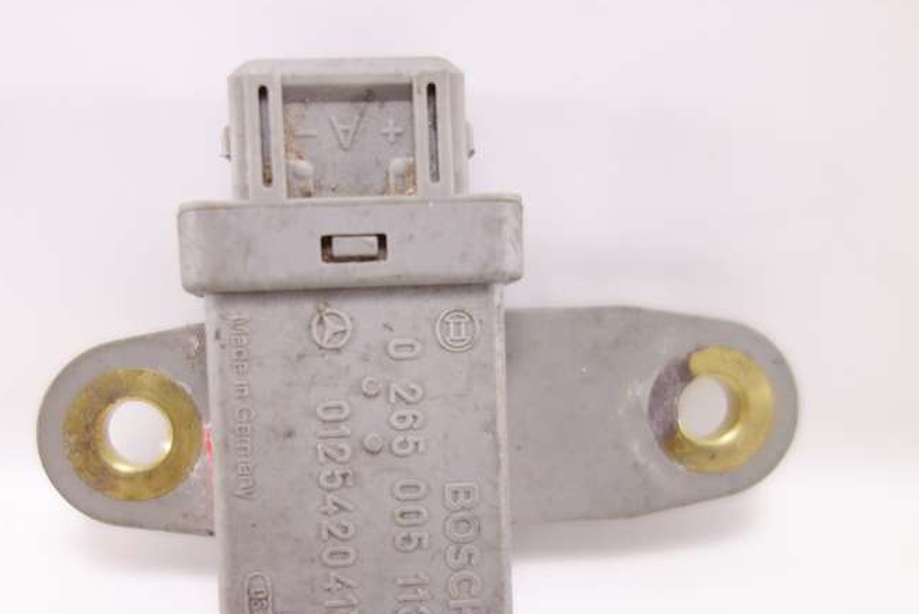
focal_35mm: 35
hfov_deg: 54.2
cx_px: 398
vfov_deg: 37.7
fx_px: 894
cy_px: 378
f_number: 1.8
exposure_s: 1/100
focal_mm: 10.4
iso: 125
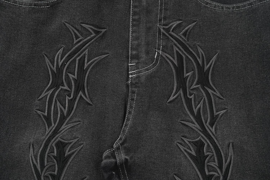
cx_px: 135
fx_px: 262
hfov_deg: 54.4
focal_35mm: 35
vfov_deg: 37.9
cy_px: 90
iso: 1600
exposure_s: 1/100
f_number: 10
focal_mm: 35
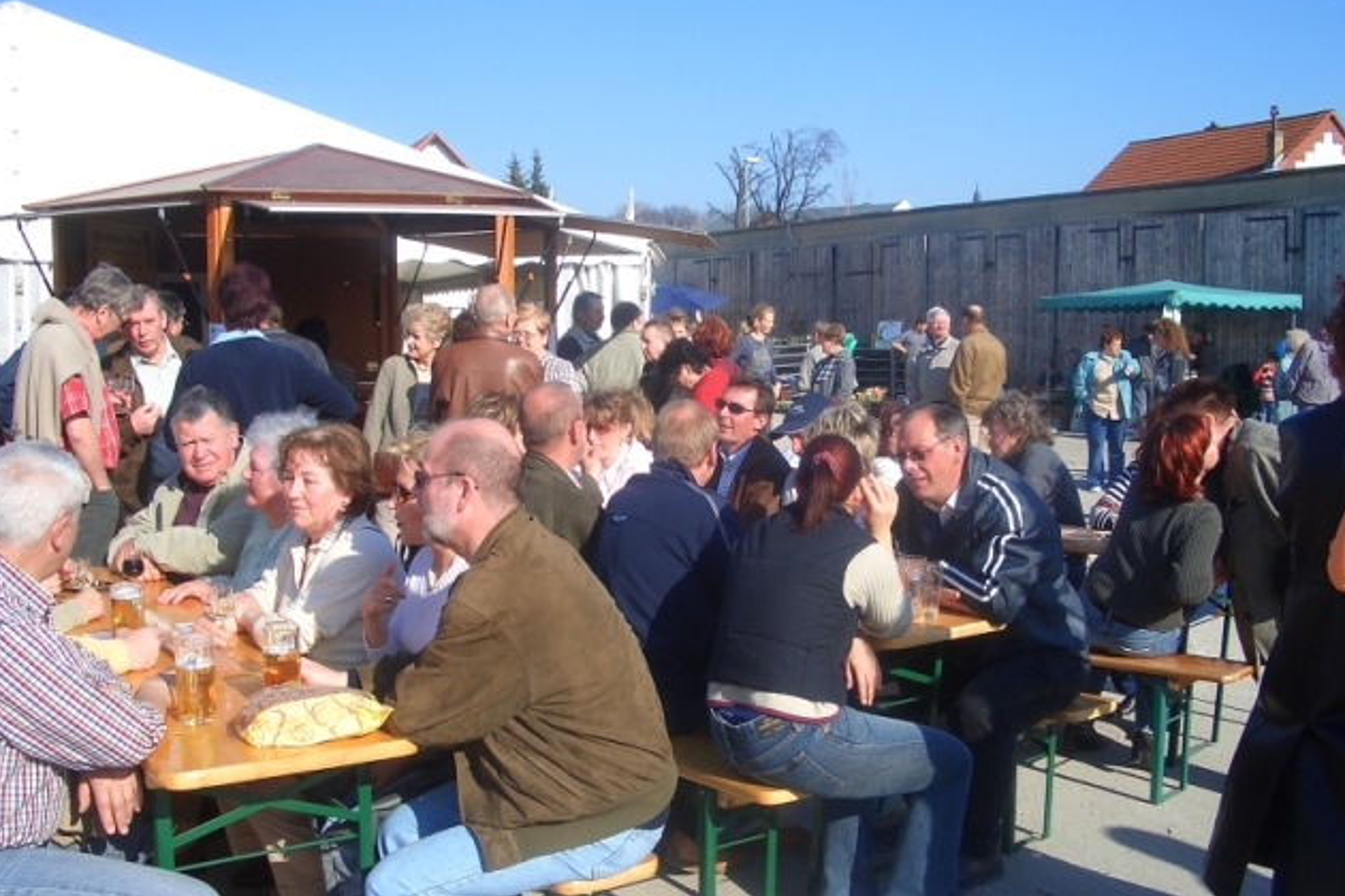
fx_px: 1382
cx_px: 670
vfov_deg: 35.9
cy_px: 486
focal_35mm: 37
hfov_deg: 51.9
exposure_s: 1/400
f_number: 4.3
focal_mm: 5.8
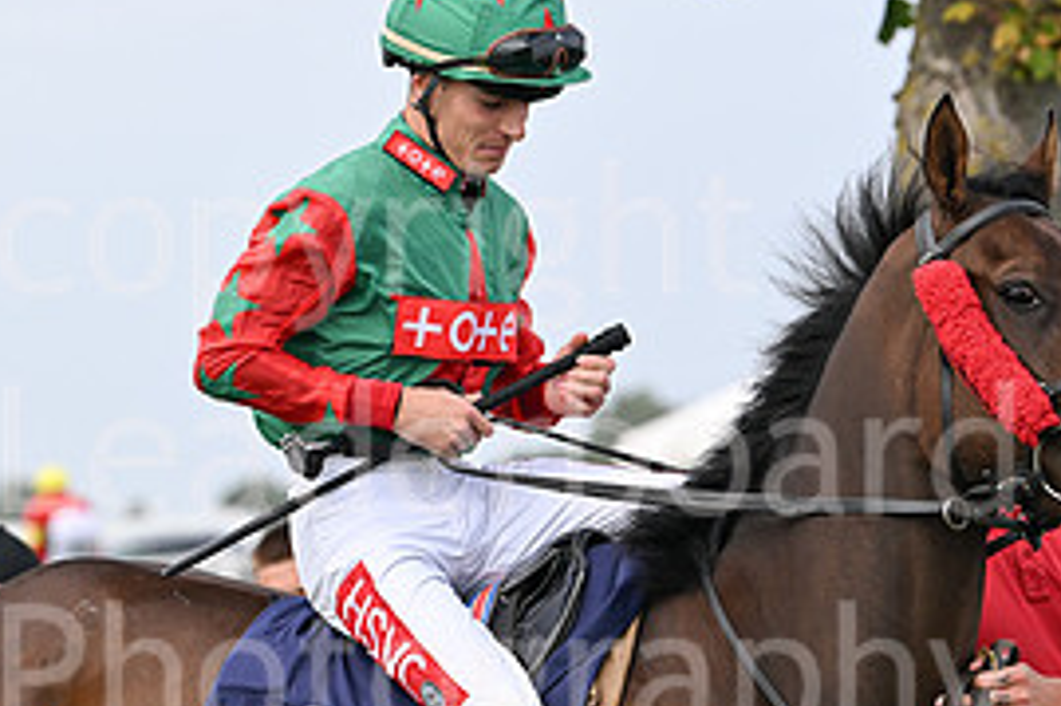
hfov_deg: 6.4
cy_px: 487
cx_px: 513
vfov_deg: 4.2
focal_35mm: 324
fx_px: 9543
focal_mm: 150
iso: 400
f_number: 4.5
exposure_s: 1/2000
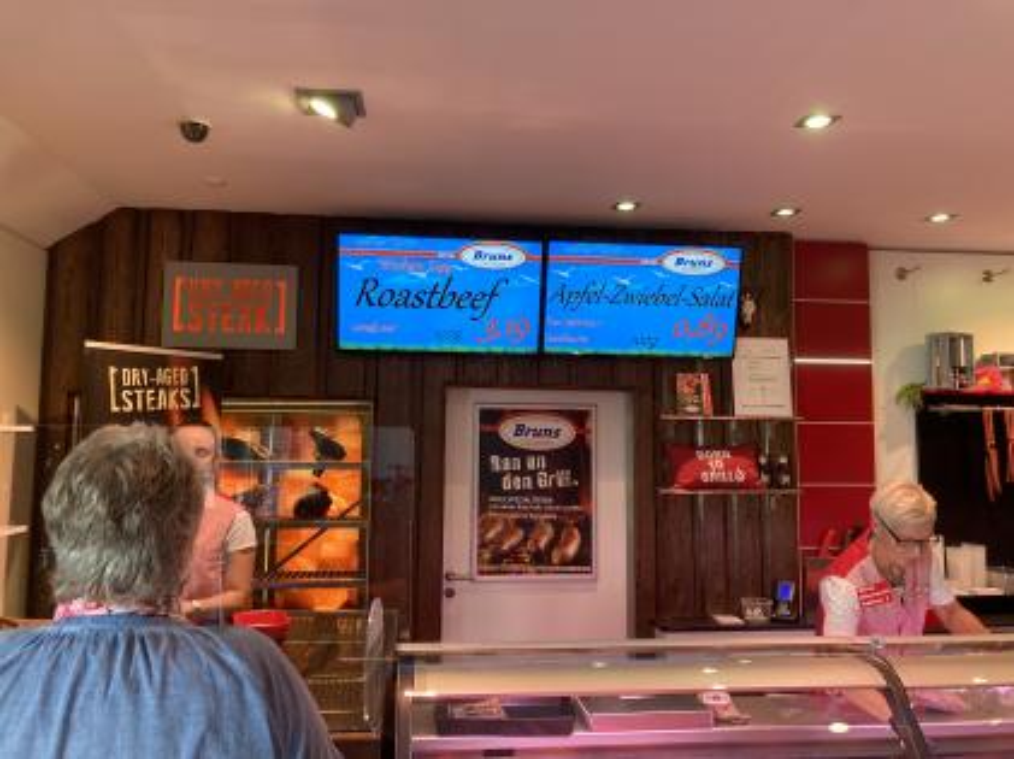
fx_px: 819
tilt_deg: +3.6
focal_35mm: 28
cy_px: 380
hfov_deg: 63.5
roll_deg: -0.9
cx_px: 507
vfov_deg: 49.7
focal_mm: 3.99
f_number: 1.8
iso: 100
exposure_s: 1/50
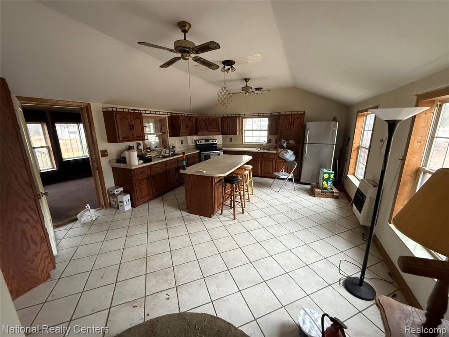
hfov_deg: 102.1
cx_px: 224
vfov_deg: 85.7
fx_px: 182
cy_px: 168
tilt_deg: -13.2
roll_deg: +0.4
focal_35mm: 14
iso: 640
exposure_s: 1/60
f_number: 2.2
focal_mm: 2.22
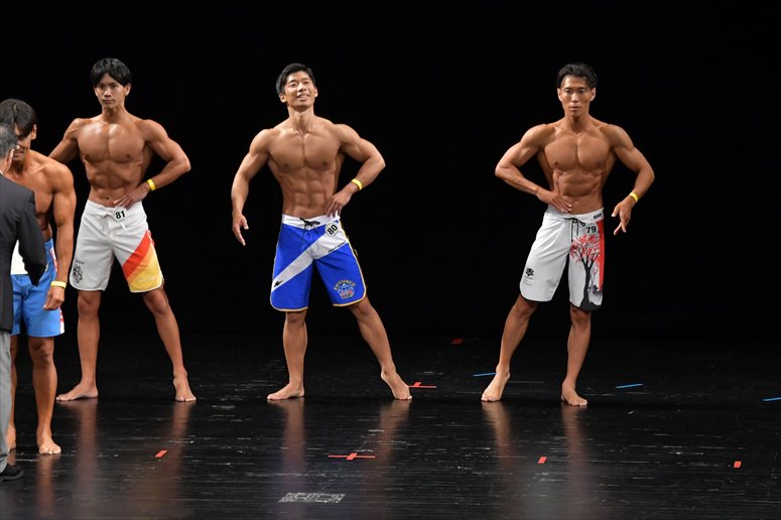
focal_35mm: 225
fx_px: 4879
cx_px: 390
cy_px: 260
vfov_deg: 6.1
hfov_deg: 9.2
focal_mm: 150
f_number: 5.6
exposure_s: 1/400
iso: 3200
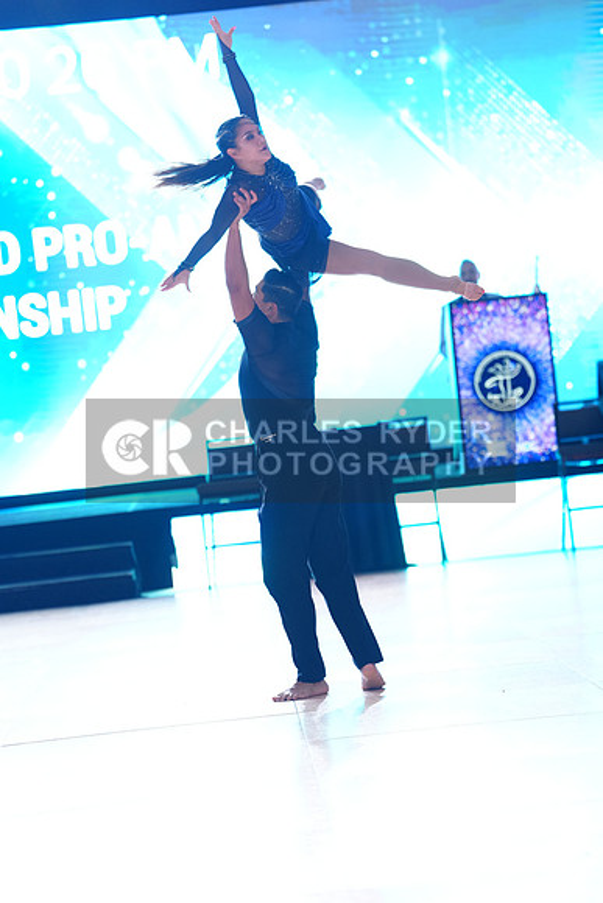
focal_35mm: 125
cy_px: 452
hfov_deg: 11.0
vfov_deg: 16.4
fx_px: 3139
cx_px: 302
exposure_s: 1/320
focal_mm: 125
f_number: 2.8
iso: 1250
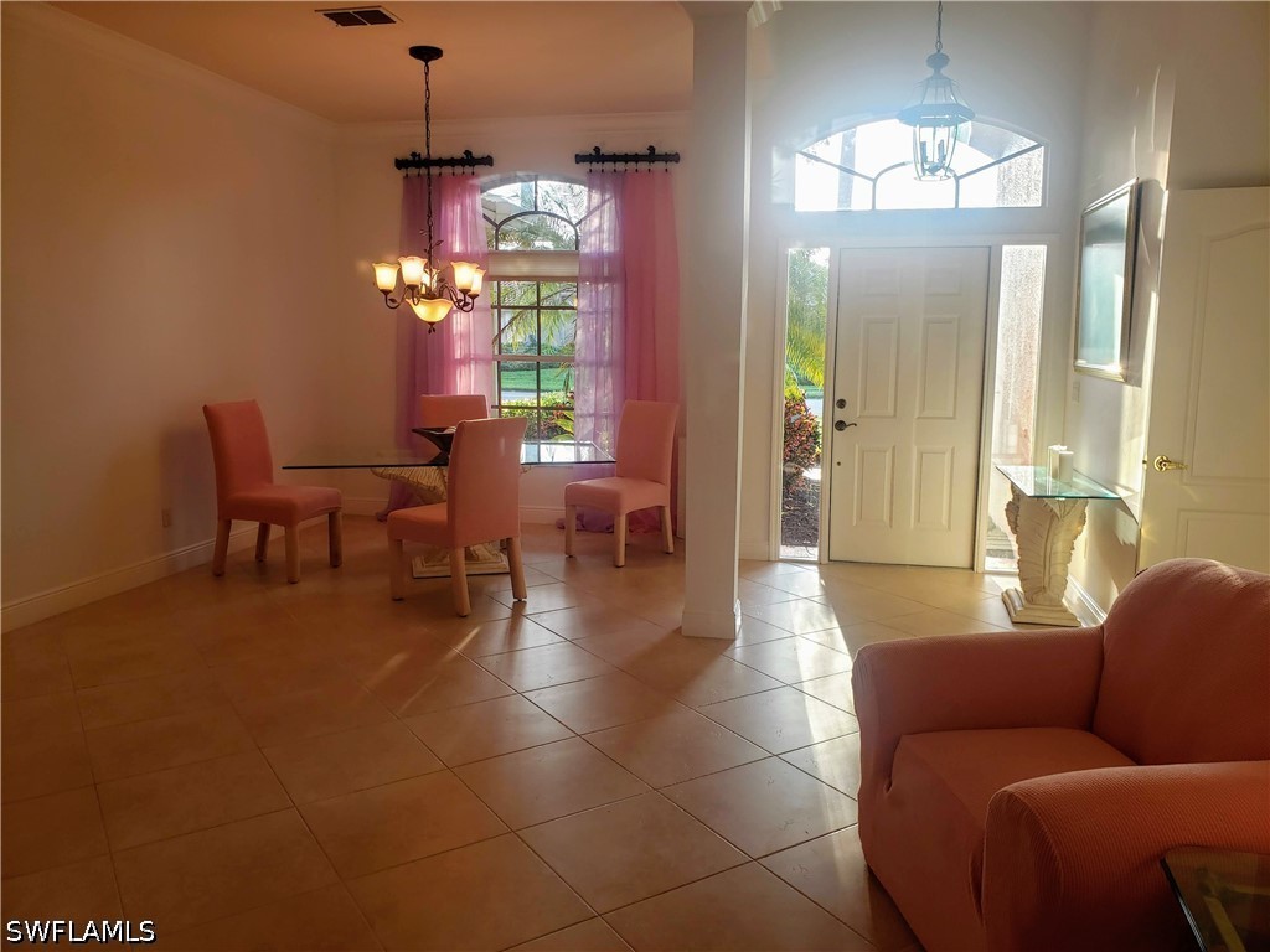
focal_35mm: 26
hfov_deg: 67.3
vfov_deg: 53.1
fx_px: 954
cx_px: 635
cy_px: 476
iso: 50
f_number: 2.4
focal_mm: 4.3
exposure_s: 1/60
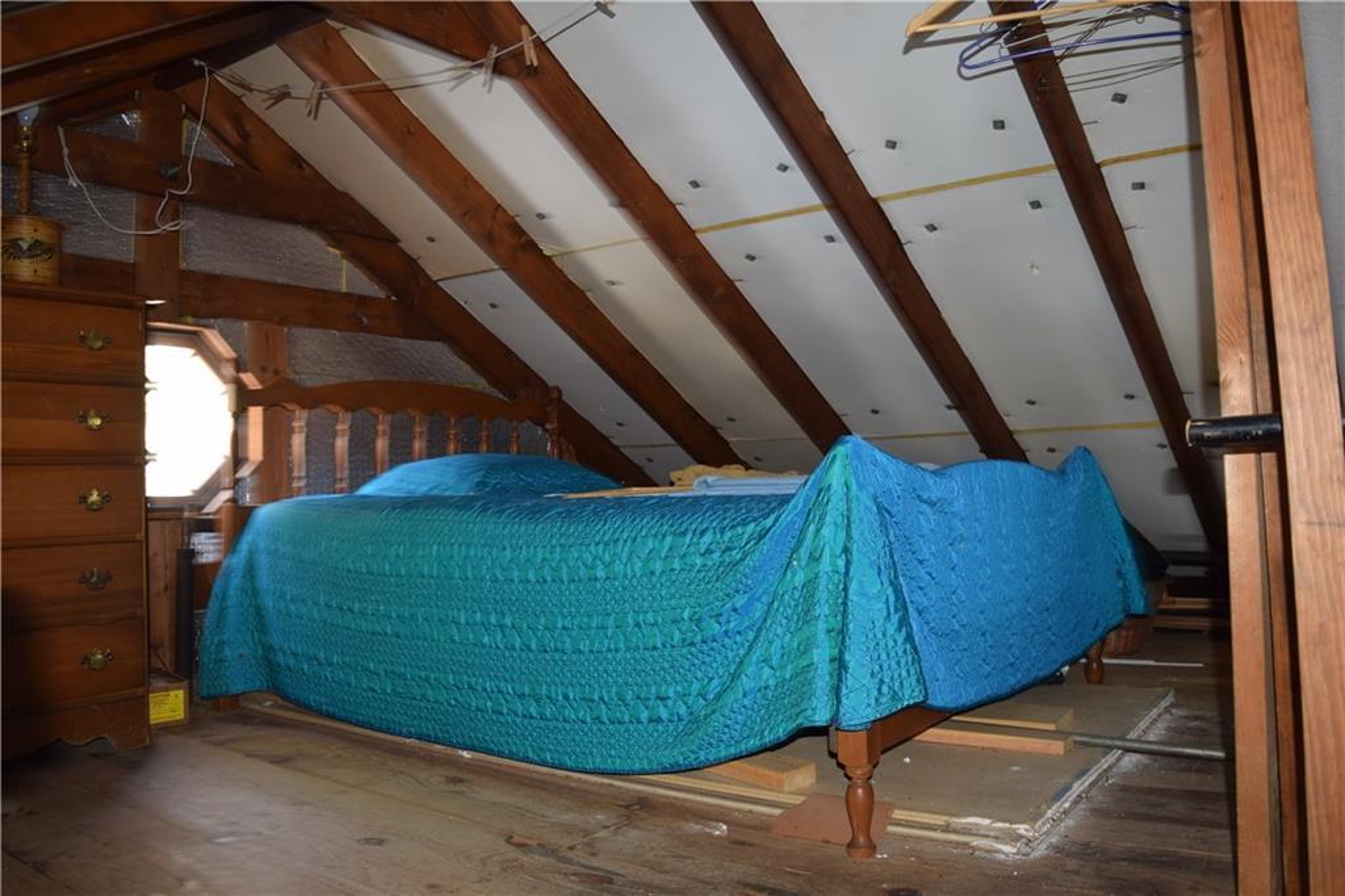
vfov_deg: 47.9
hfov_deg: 67.4
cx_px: 672
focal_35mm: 27
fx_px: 1008
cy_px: 448
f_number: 3.5
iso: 100
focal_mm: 18
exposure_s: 1/2.5
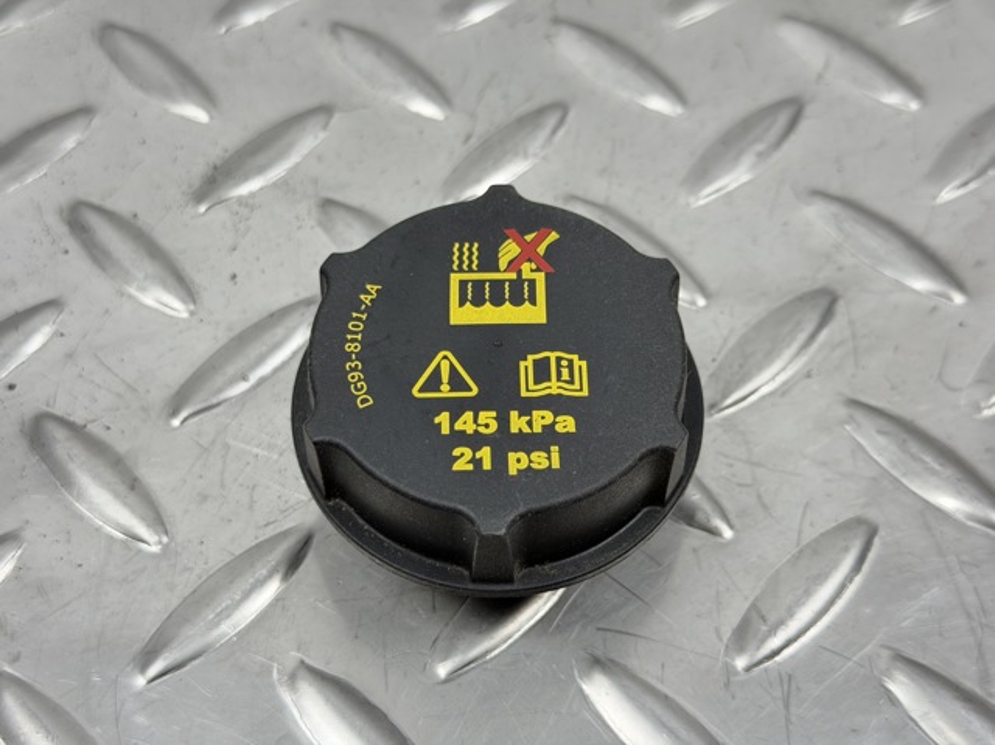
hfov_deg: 39.7
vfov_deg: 30.2
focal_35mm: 48
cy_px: 372
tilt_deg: -56.9
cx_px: 498
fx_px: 1379
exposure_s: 1/100
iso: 100
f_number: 1.78
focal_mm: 6.76
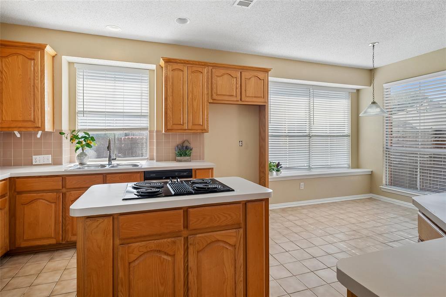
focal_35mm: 18
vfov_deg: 65.9
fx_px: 229
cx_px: 223
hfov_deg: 88.5
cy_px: 148
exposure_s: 1/15
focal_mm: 18.5
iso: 320
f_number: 8
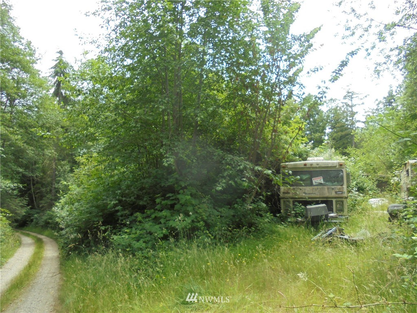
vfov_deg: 53.1
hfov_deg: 67.3
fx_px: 313
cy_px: 156
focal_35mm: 26
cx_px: 208
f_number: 3.5
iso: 100
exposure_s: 1/250
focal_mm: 4.6
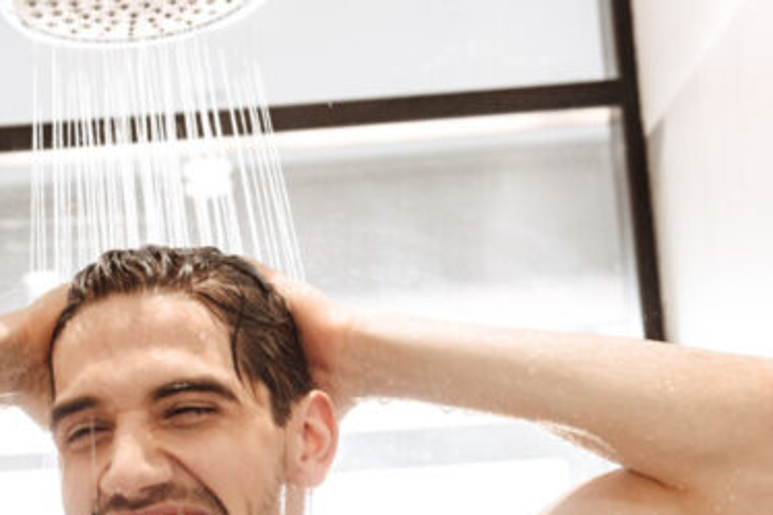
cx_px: 112
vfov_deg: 17.3
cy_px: 414
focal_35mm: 78
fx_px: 1674
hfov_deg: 25.4
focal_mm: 38
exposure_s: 1/200
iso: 1000
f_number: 3.2
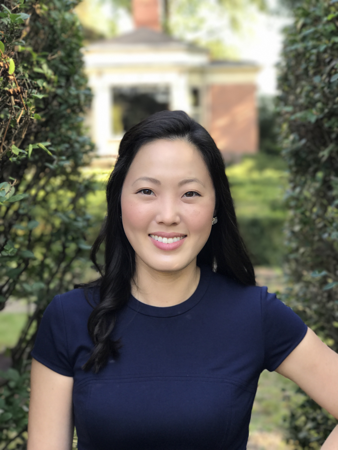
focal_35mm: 57
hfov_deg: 25.7
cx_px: 169
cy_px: 225
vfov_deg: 33.8
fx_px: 742
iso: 40
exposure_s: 1/60
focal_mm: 6.6
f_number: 2.8
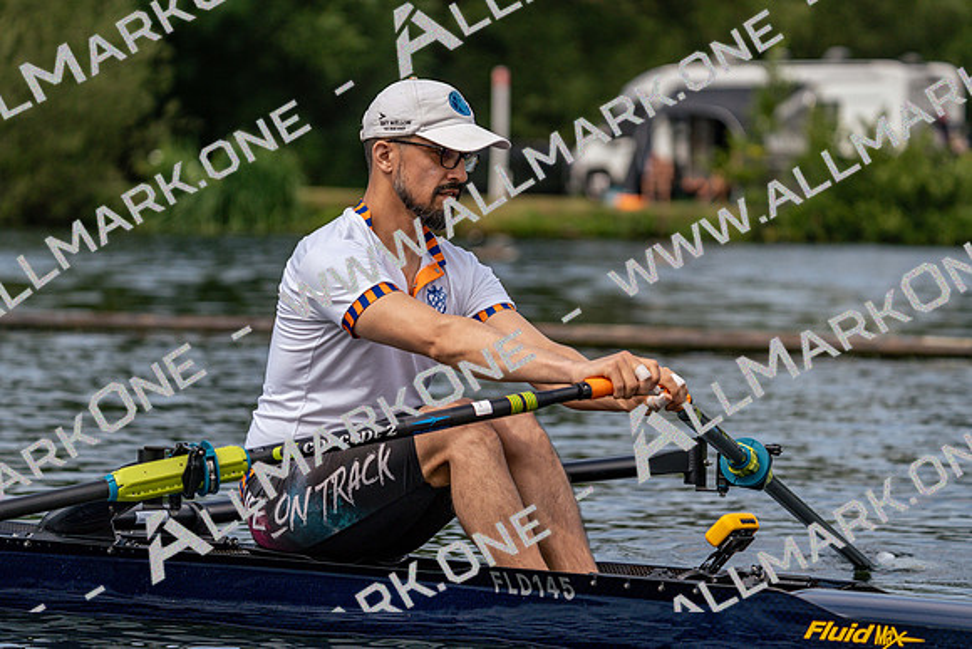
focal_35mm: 200
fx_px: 5401
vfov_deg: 6.9
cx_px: 486
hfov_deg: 10.3
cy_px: 324
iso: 320
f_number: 5.6
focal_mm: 200
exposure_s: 1/1600
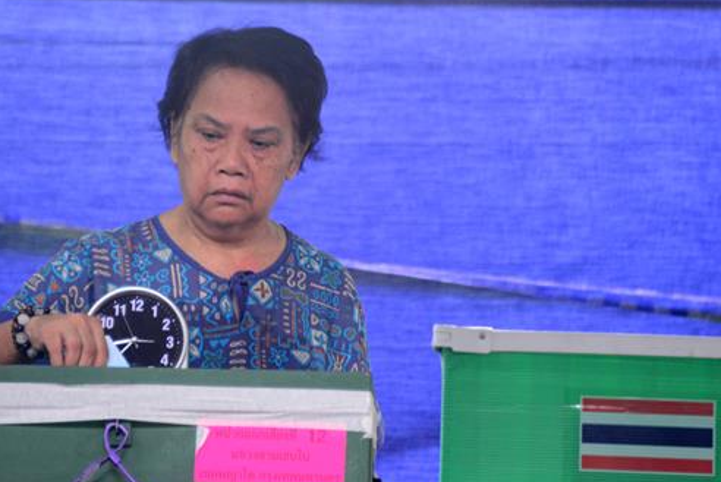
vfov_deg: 3.8
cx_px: 317
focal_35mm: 365
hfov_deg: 5.6
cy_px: 274
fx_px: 7316
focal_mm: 300
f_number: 5.6
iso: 2500
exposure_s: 1/100
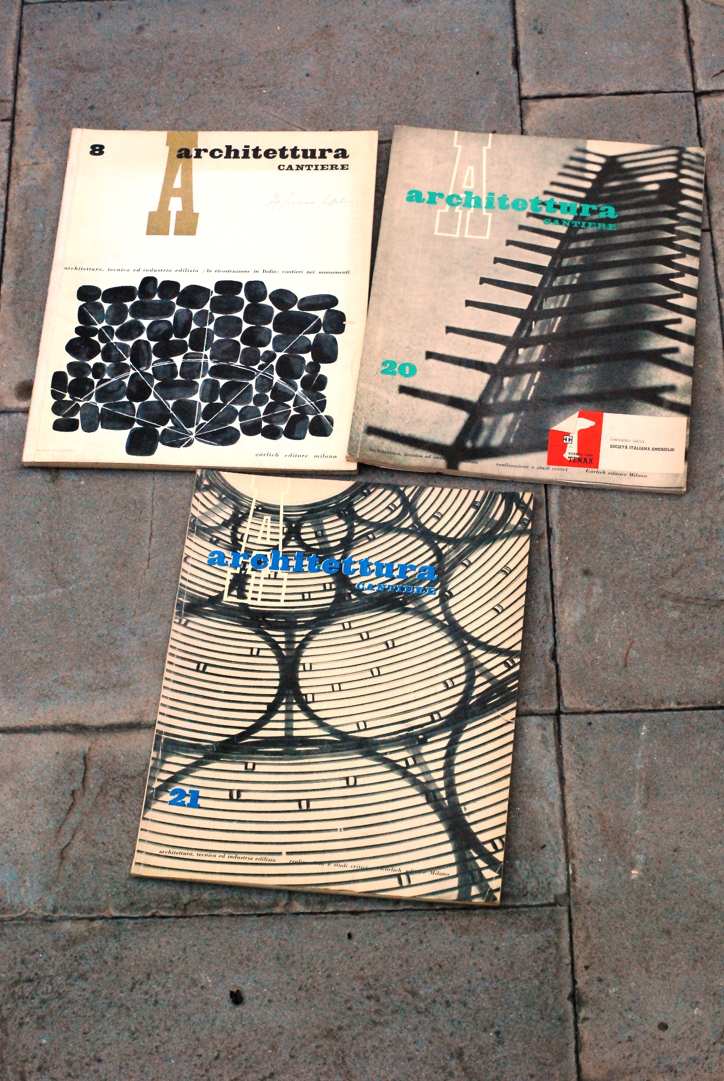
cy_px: 540
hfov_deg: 18.2
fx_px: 2256
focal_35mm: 75
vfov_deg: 27.0
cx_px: 362
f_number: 8
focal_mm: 50
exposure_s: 1/80
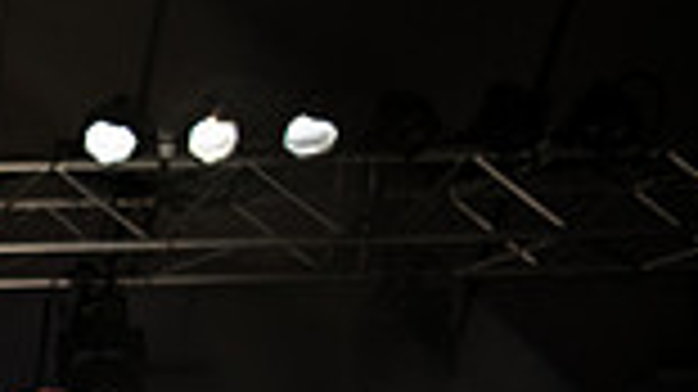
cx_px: -378
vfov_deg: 8.7
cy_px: 746
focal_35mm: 133
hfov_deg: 14.9
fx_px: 2460
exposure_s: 1/1000
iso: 900
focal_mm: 34
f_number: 2.8
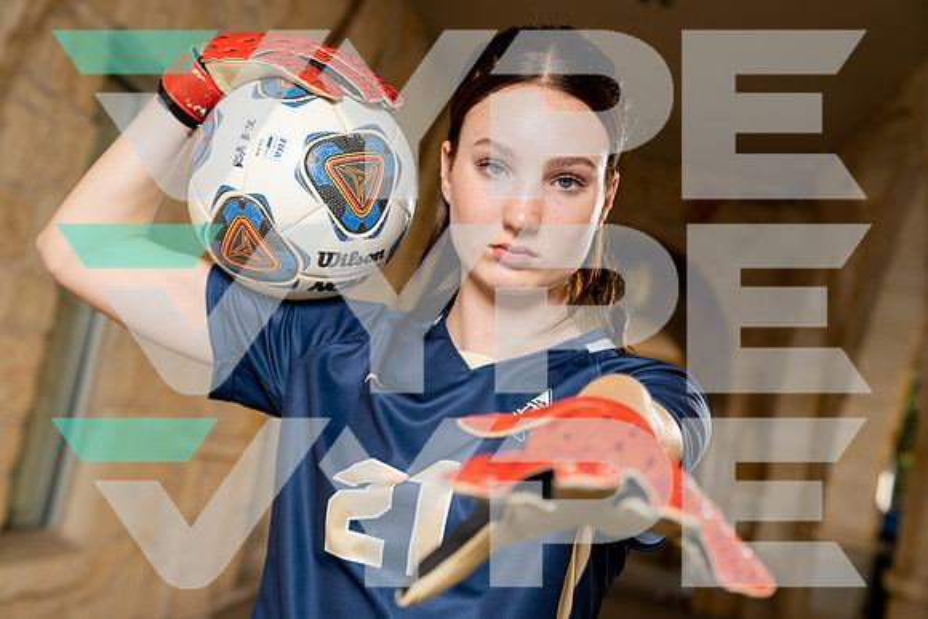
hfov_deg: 33.4
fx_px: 1547
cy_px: 310
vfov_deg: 22.6
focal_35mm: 60
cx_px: 464
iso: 100
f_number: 5
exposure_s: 1/250
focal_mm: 60
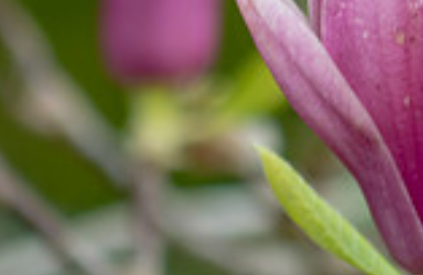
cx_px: 421
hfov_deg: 1.2
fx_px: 20961
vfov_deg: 0.8
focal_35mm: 1798
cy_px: 30
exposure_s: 1/60
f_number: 5.6
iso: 100
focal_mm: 300
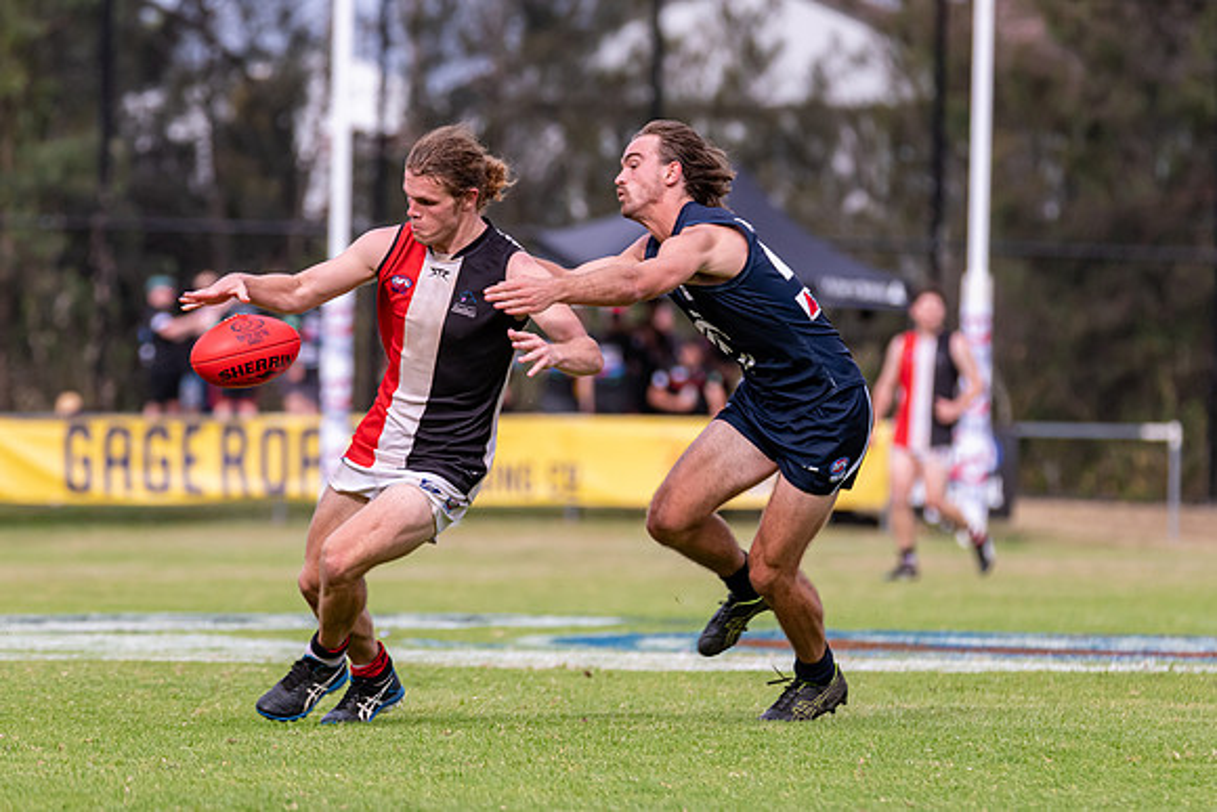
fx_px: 14490
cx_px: 646
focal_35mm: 429
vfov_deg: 3.2
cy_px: 347
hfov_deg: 4.8
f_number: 6.3
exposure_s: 1/1600
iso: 800
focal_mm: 320
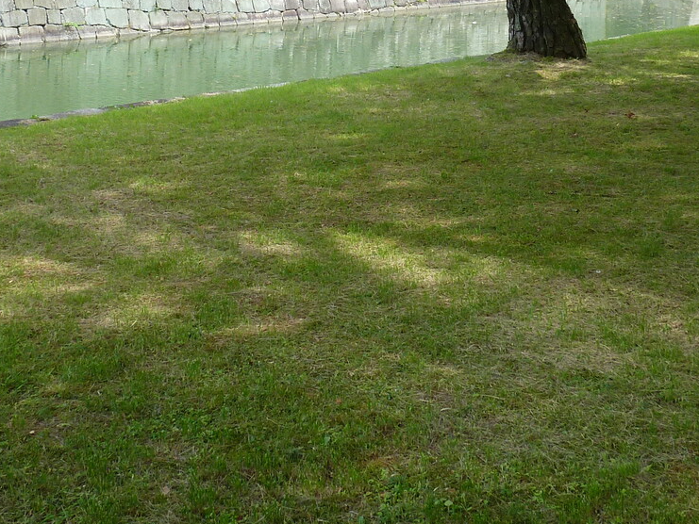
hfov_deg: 35.5
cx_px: 348
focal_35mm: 54
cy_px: 17
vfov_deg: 25.8
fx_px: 1091
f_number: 4
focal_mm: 4.1
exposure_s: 1/100
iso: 80
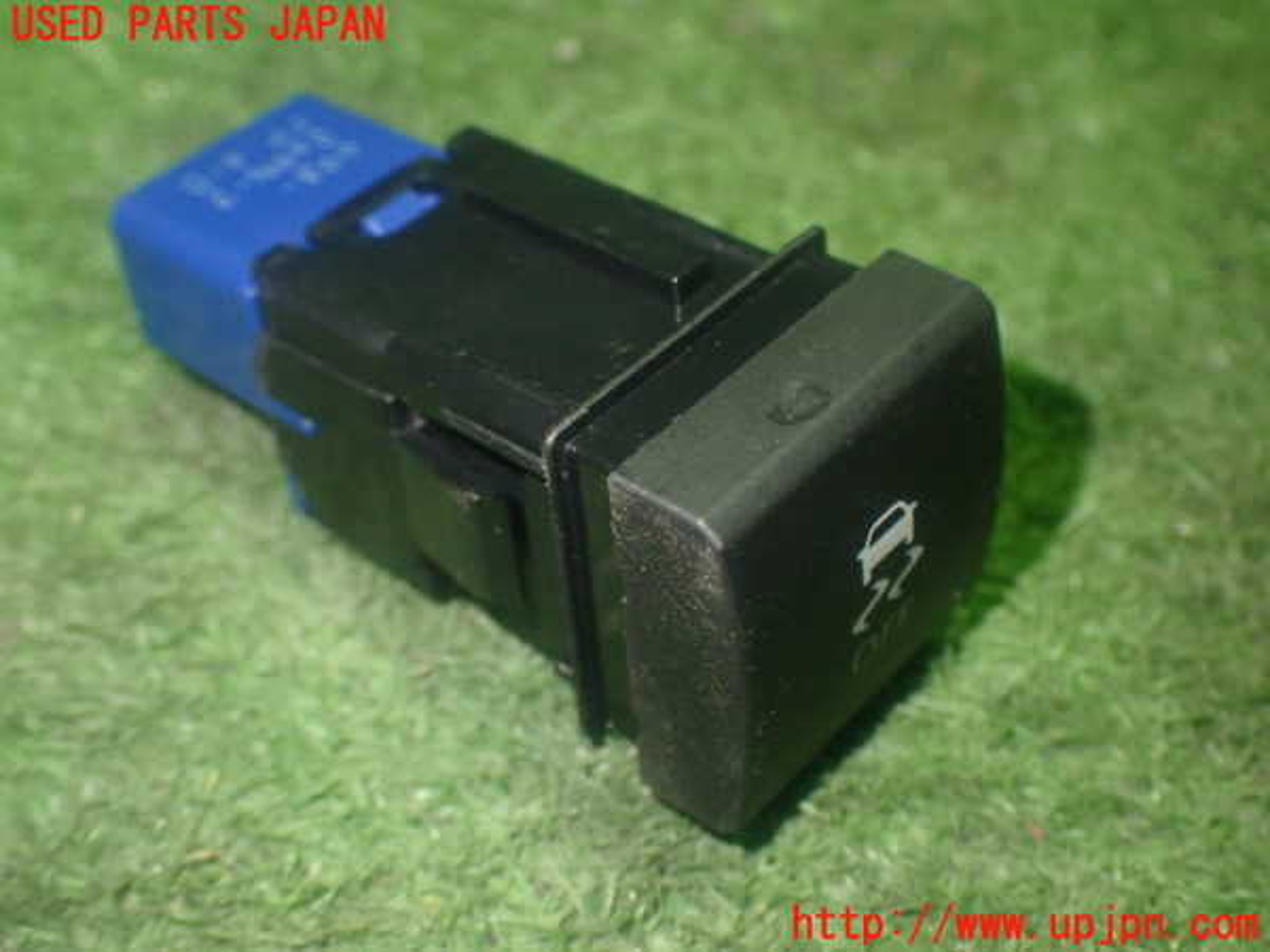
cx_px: 635
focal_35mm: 50
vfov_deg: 29.1
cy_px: 476
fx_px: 1834
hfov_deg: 38.2
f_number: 3.2
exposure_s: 1/40
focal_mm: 9.01
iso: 800
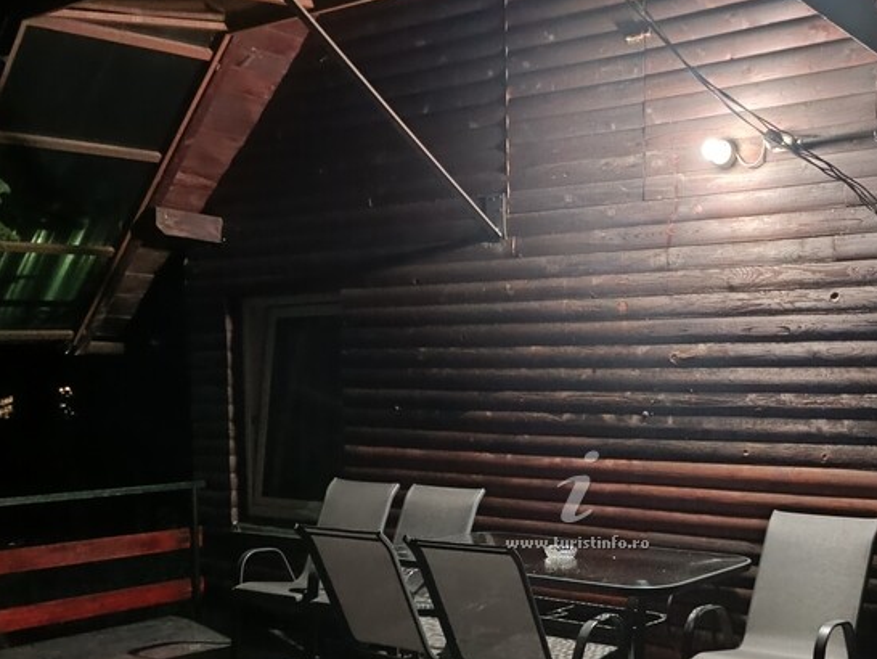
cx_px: 577
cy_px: 497
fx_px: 1141
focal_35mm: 45
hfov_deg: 41.6
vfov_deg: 31.6
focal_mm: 5.59
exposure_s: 1/25
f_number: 1.88
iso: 1790
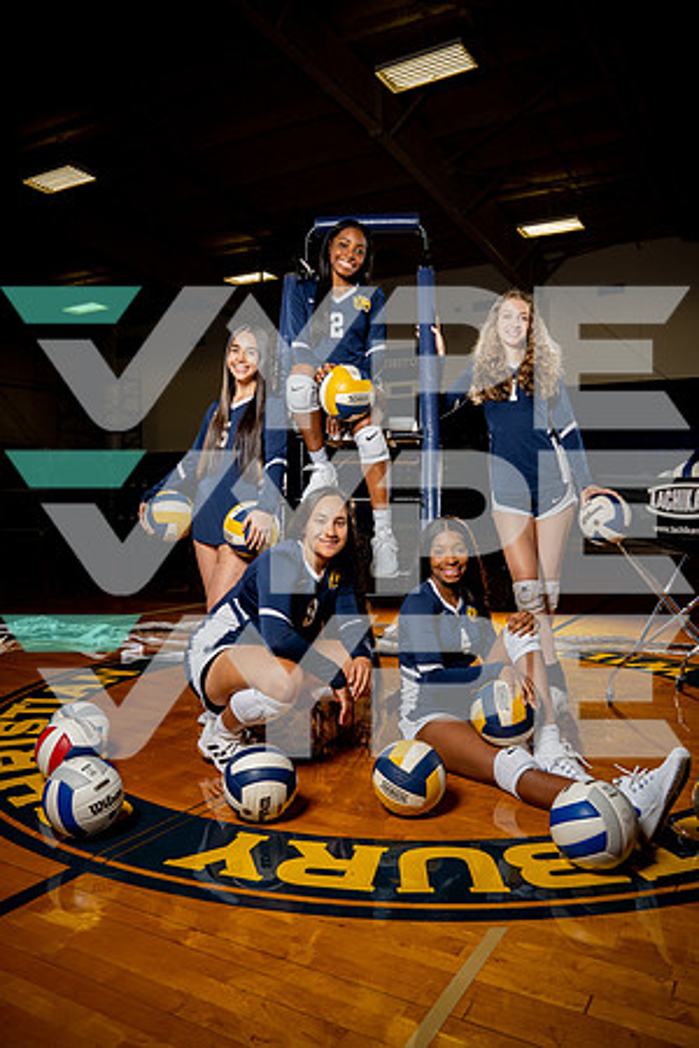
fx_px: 786
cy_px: 524
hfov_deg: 47.9
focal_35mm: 27
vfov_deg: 67.4
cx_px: 350
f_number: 8
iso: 400
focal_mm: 27
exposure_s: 1/250
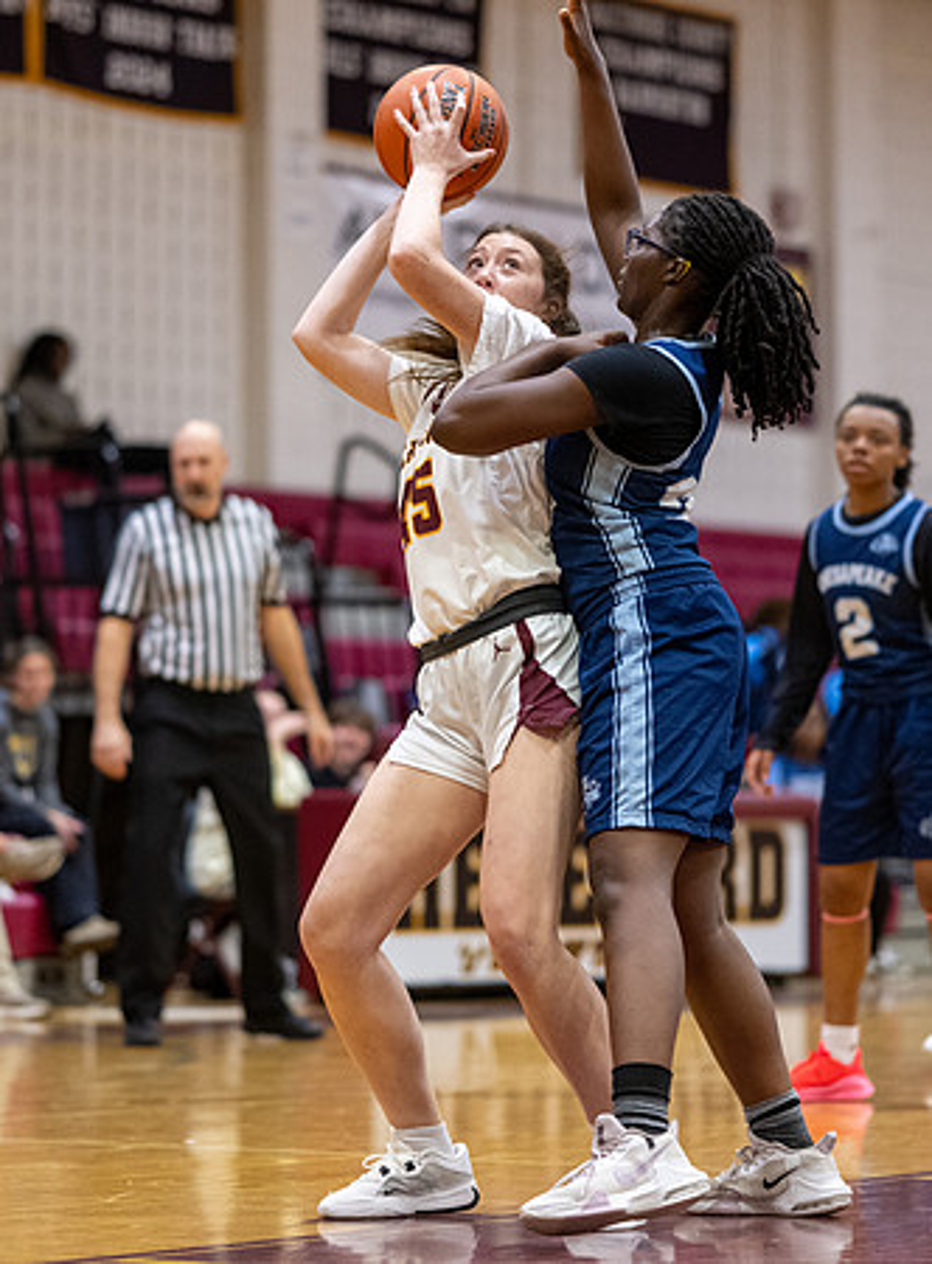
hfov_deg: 10.0
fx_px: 5304
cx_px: 452
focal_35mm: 146
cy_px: 576
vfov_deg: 13.6
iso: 2800
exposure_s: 1/1250
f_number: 1.8
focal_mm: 85
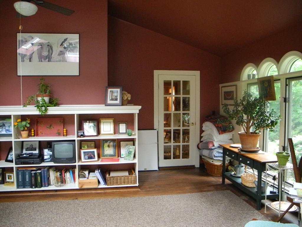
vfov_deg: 49.7
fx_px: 244
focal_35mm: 28
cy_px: 114
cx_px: 151
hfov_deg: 63.4
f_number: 2.8
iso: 1100
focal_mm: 6
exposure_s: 1/30
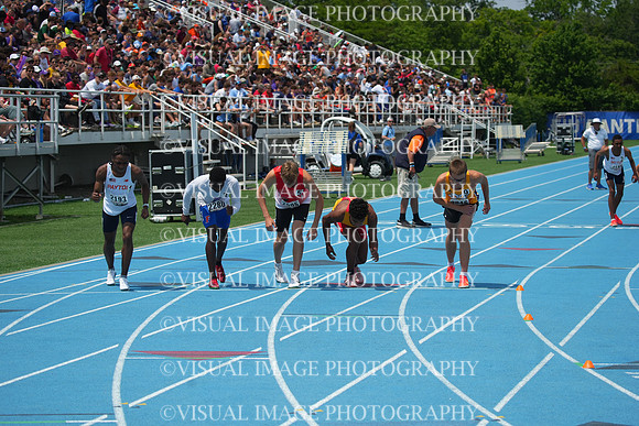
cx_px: 320
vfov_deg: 11.4
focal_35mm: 120
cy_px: 213
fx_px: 2130
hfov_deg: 17.1
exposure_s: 1/3200
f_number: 5.6
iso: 400
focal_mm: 120
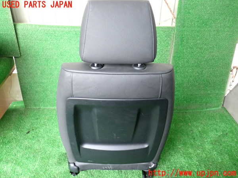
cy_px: 89
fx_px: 206
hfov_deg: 60.0
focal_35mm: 30
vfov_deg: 46.8
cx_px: 119
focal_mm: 5.4
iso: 250
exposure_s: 1/30
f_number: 2.3
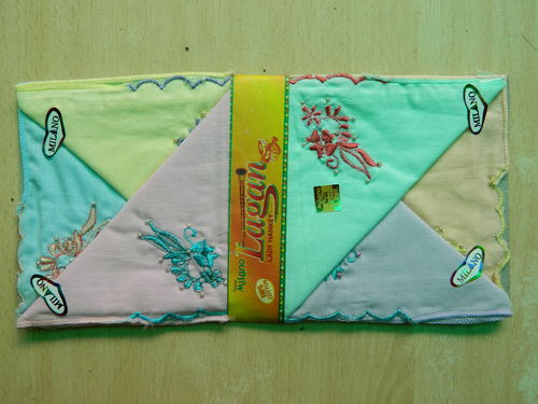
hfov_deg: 58.4
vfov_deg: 45.4
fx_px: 482
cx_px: 269
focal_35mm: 31
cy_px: 202
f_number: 3.2
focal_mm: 5.6
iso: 80
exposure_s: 1/50
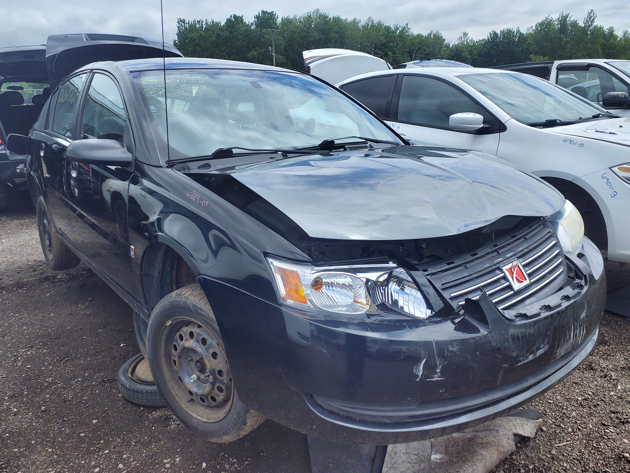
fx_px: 473
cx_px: 315
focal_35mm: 26
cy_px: 236
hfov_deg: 67.3
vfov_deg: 53.1
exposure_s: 1/737
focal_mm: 3.58
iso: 40
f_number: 1.9
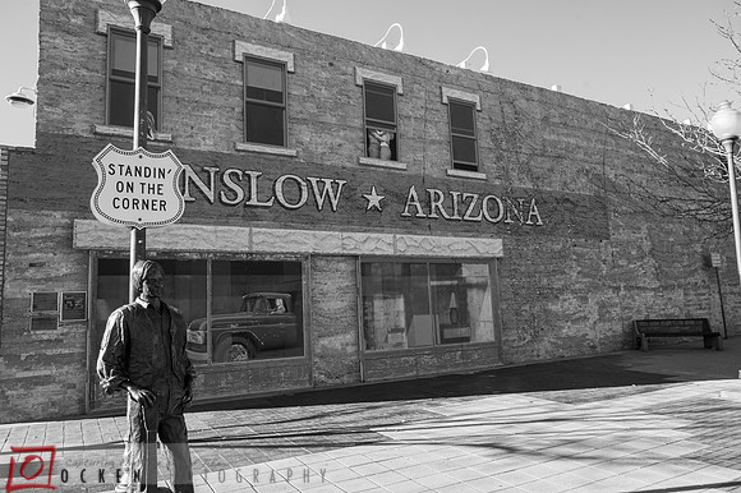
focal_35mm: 26
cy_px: 246
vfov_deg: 49.5
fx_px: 535
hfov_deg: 69.4
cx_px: 370
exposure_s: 1/400
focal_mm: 26
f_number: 8
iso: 400
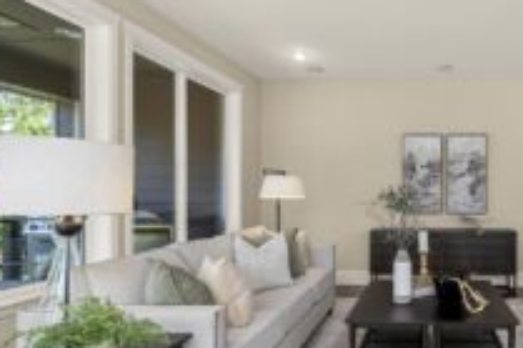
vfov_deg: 54.8
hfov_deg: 68.2
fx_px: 334
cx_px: 425
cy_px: 199
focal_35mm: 23
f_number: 7.1
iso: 500
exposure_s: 1/30
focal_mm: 12
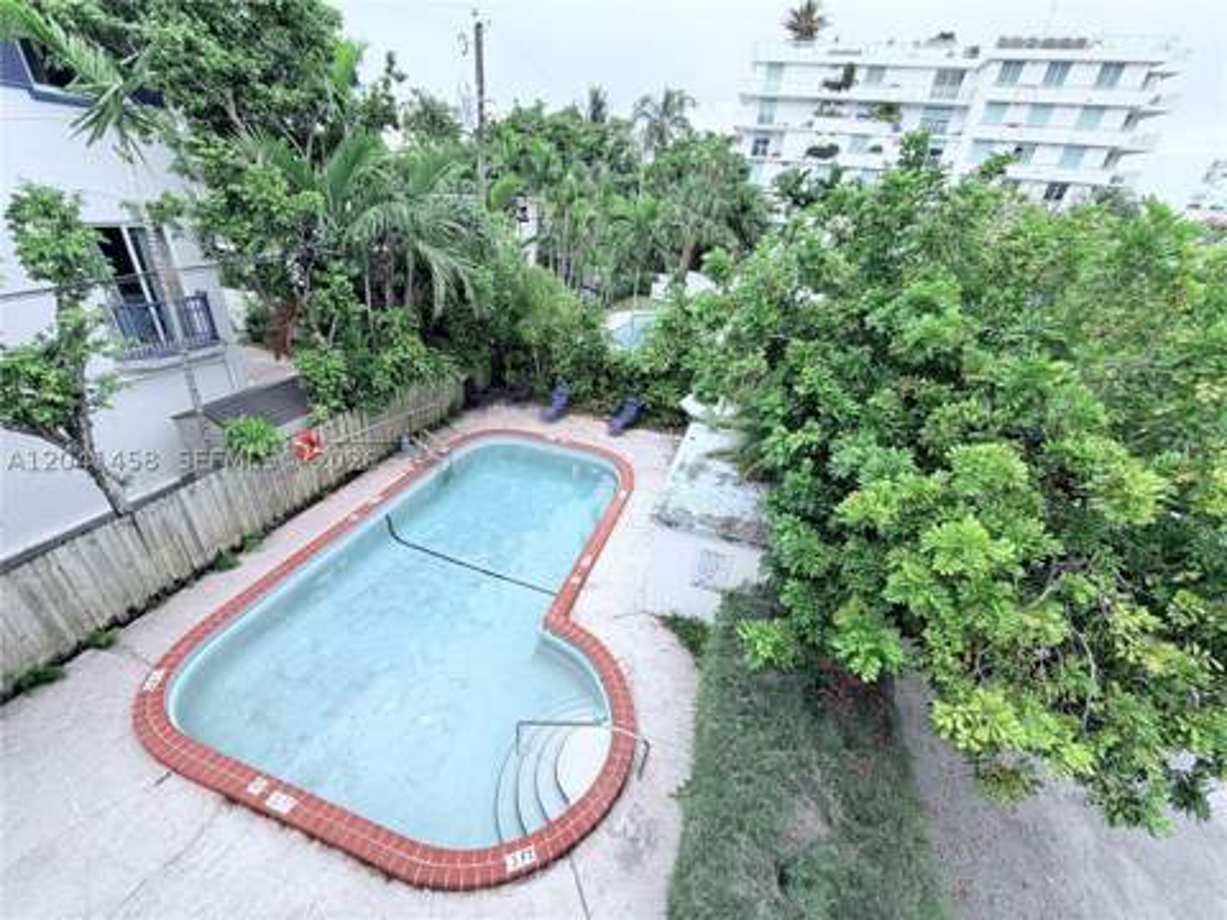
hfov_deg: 102.1
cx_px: 614
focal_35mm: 14
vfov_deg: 85.7
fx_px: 496
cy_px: 460
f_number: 2.2
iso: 50
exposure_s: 1/293
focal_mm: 2.22
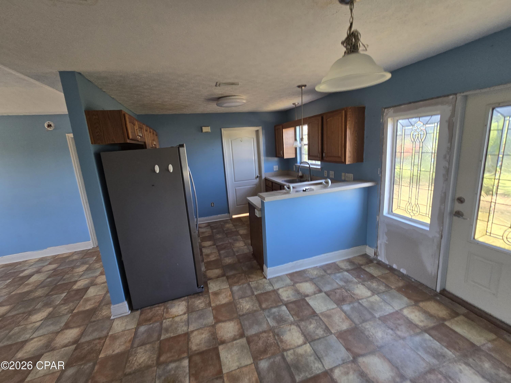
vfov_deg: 89.9
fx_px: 192
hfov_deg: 106.2
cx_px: 256
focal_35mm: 13
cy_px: 192
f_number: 2.2
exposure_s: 1/60
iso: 160
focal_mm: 2.2
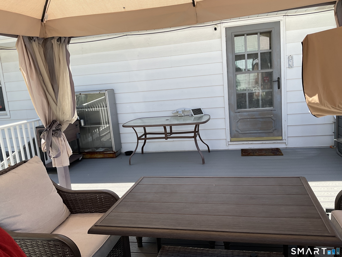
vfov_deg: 48.2
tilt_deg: -9.3
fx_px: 287
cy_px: 128
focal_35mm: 29
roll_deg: +4.7
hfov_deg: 61.7
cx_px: 171
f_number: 1.8
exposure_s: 1/700
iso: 16
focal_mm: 3
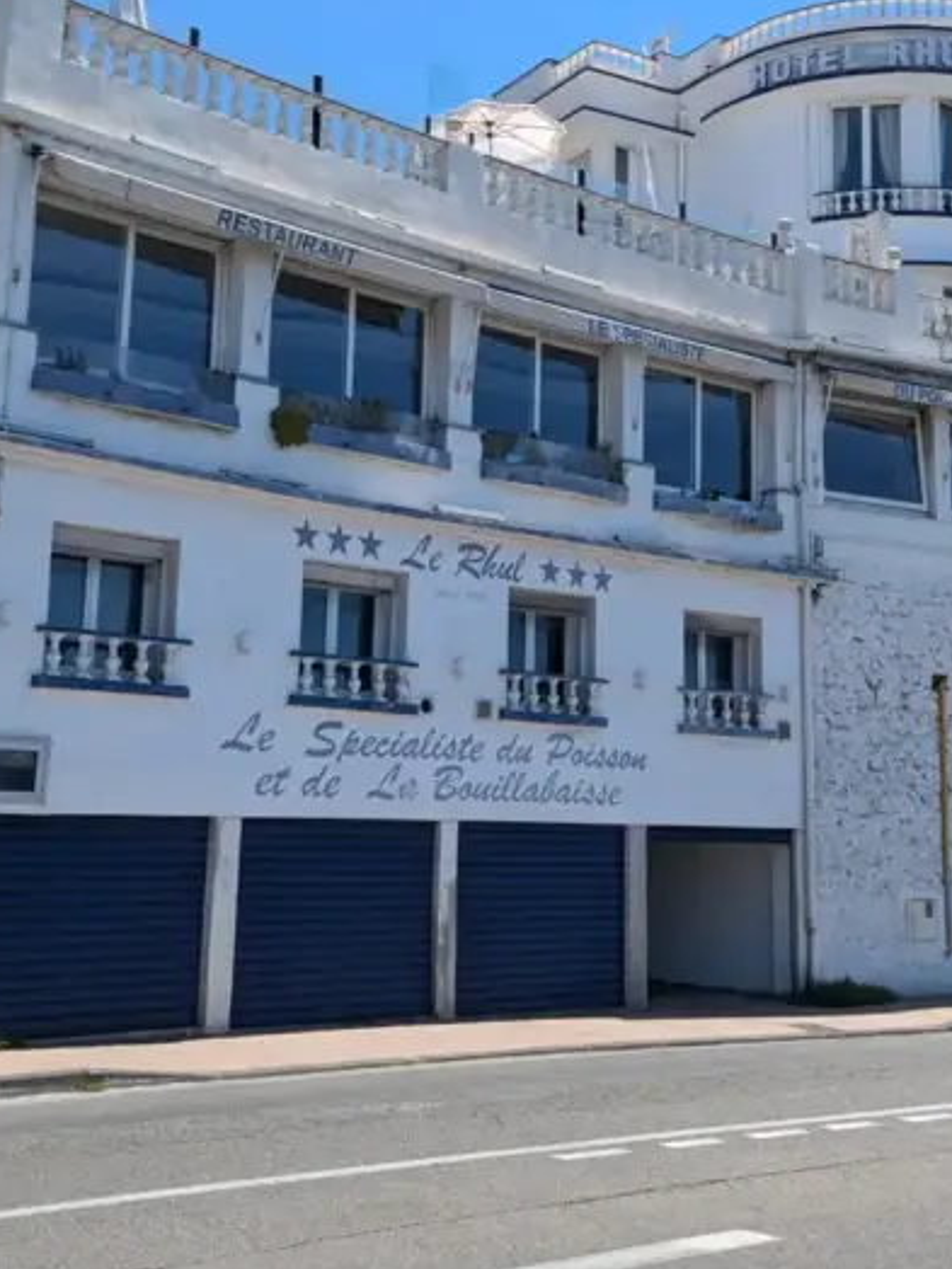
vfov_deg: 40.3
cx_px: 555
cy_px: 524
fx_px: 1723
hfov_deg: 30.8
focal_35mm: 47
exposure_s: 1/1689
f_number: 1.85
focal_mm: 6.81
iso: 44
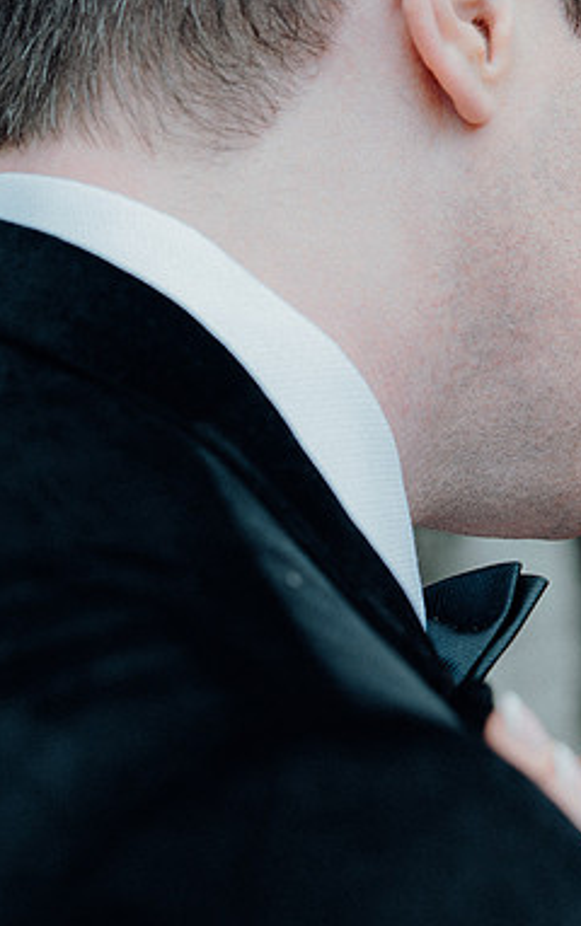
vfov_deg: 19.3
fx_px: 2731
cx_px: 656
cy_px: 465
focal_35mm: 108
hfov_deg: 11.9
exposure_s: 1/160
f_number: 3.5
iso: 125
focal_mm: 47
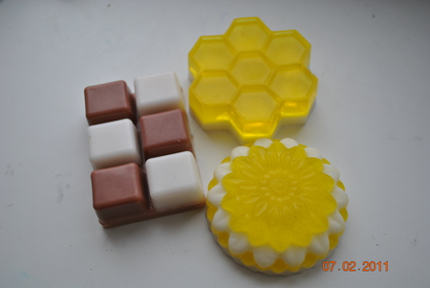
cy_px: 144
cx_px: 215
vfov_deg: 37.0
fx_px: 430
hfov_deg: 53.1
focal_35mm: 36
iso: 200
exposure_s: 1/80
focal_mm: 24
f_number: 4.5
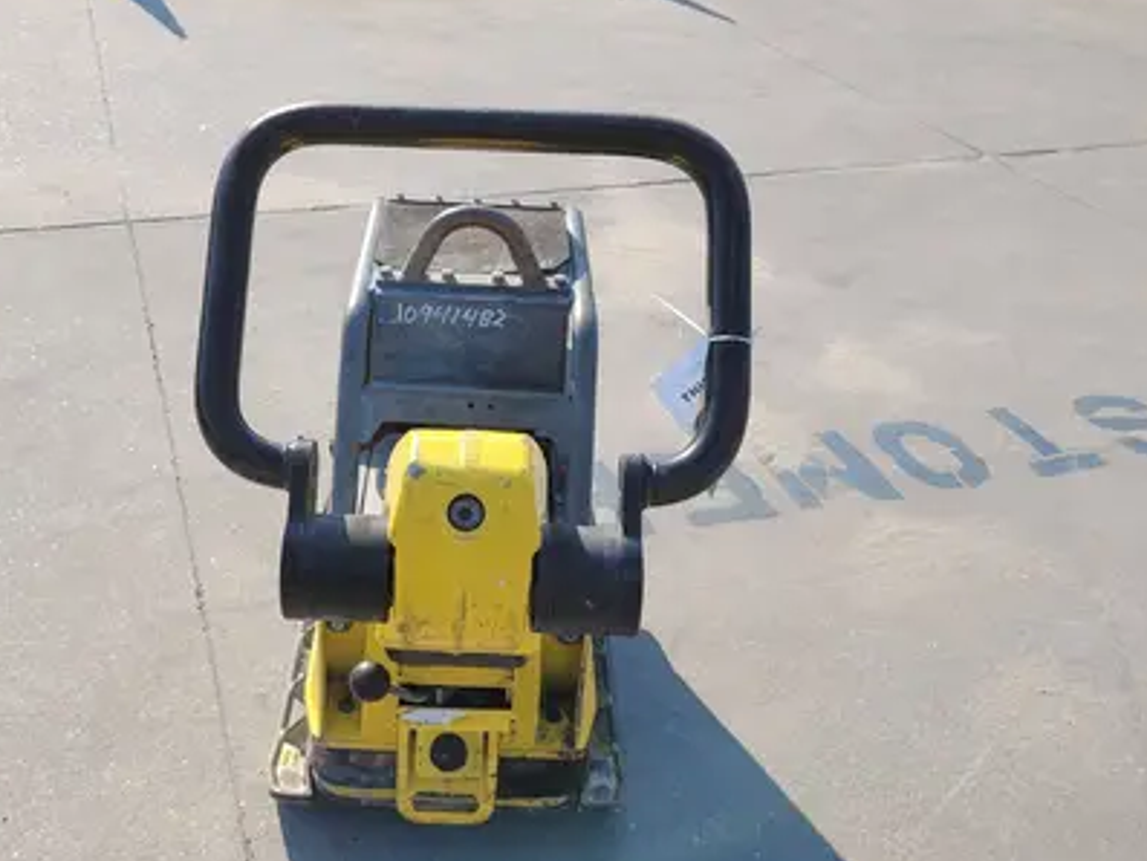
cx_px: 428
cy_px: 461
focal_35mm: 36
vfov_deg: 39.7
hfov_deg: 50.8
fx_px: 1193
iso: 40
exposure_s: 1/1533
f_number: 1.8
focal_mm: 5.4
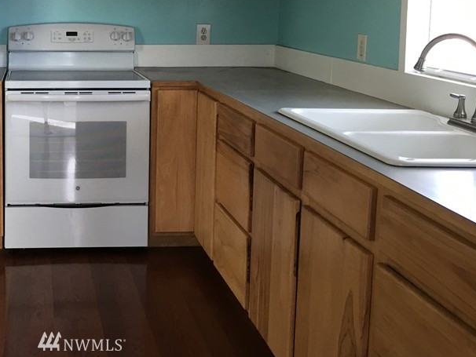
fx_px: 674
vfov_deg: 29.0
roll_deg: -1.1
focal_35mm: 49
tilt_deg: -3.5
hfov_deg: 37.2
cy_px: 70
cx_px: 82
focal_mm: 4.15
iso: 32
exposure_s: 1/30
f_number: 2.2
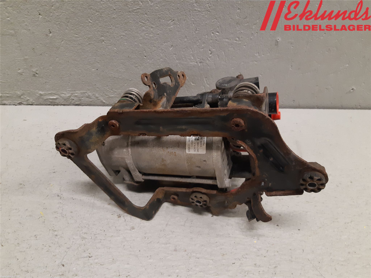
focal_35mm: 26
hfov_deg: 67.3
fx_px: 279
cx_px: 186
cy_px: 139
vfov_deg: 53.1
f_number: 1.7
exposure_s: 1/50
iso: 200
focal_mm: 3.93
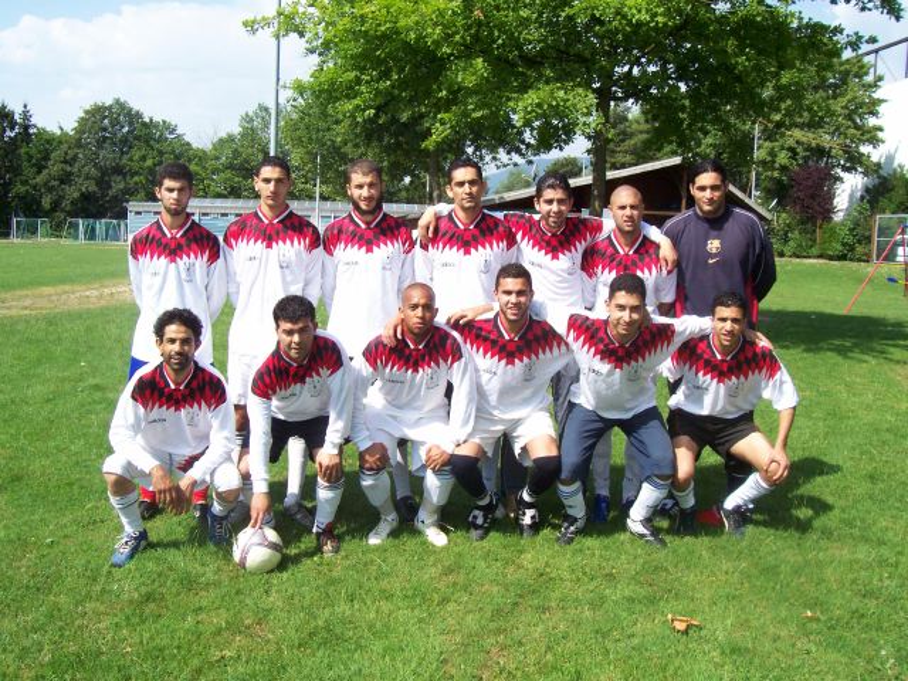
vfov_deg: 41.8
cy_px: 340
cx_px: 454
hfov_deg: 54.0
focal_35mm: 34
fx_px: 892
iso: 80
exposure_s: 1/310
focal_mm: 5.6
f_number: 5.1
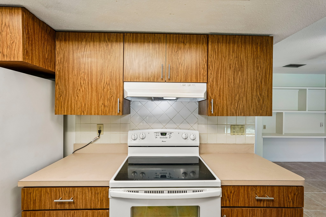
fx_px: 145
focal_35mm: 16
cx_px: 163
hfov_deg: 96.7
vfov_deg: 73.7
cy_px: 108
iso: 400
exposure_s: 1/20
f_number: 8
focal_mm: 16
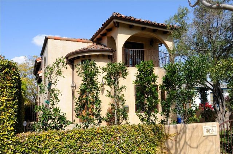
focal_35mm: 27
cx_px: 116
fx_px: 175
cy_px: 77
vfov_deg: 47.8
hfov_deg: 67.4
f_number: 22
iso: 200
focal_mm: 18
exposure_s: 1/60
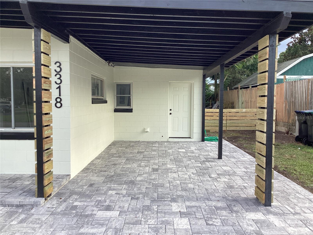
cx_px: 156
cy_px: 118
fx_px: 280
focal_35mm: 31
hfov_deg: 58.4
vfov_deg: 45.4
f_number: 2.4
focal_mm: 3.3
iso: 25
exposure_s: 1/332
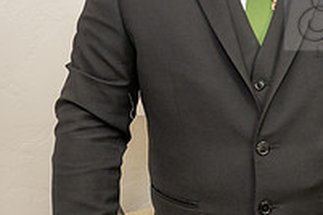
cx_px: 424
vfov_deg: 15.8
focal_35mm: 85
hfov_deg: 21.5
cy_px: 12
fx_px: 763
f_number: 4.5
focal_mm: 29.5
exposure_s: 1/200
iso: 500
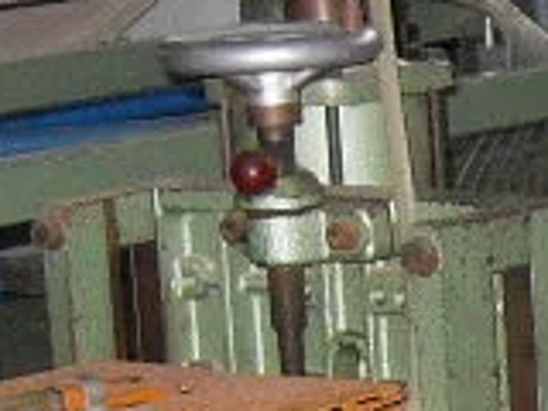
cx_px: 949
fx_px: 3752
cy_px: 798
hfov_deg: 8.1
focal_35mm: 237
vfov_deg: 6.1
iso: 160
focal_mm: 6.3
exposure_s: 1/45
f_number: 2.8
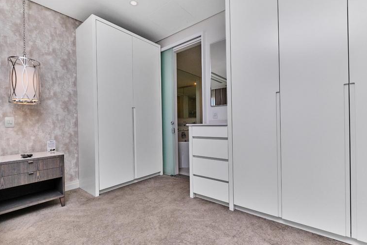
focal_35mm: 16
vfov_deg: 73.7
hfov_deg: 96.7
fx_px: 163
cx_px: 178
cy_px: 126
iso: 800
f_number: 8
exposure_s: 1/200
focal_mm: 10
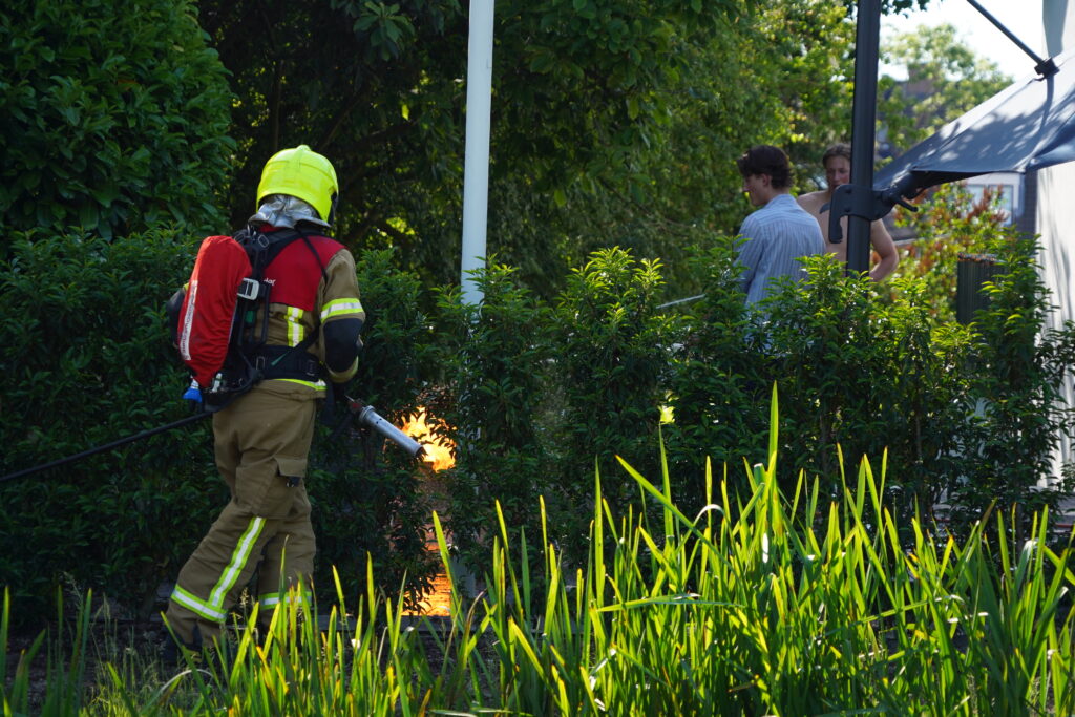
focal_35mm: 122
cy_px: 358
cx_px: 538
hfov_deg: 16.8
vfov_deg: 11.2
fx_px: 3643
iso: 800
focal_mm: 122
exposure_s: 1/800
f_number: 6.3
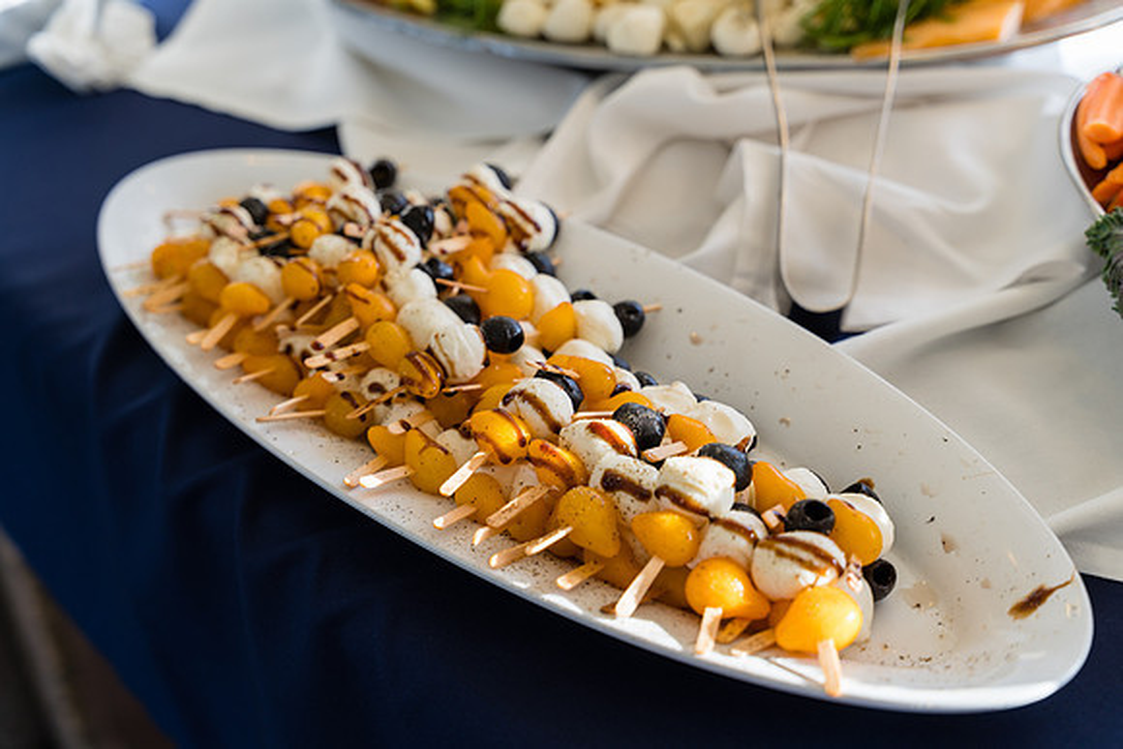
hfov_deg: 38.5
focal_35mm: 52
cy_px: 374
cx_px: 562
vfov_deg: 26.2
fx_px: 1607
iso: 160
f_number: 3.5
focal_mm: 51.5
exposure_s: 1/100
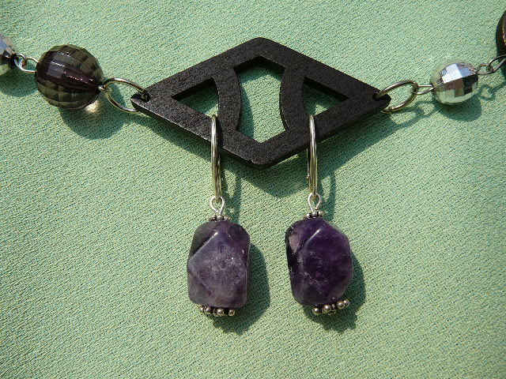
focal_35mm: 35
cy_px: 190
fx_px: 512
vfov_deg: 40.7
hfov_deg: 52.6
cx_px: 253
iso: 80
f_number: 5
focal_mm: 5.2
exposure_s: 1/1000
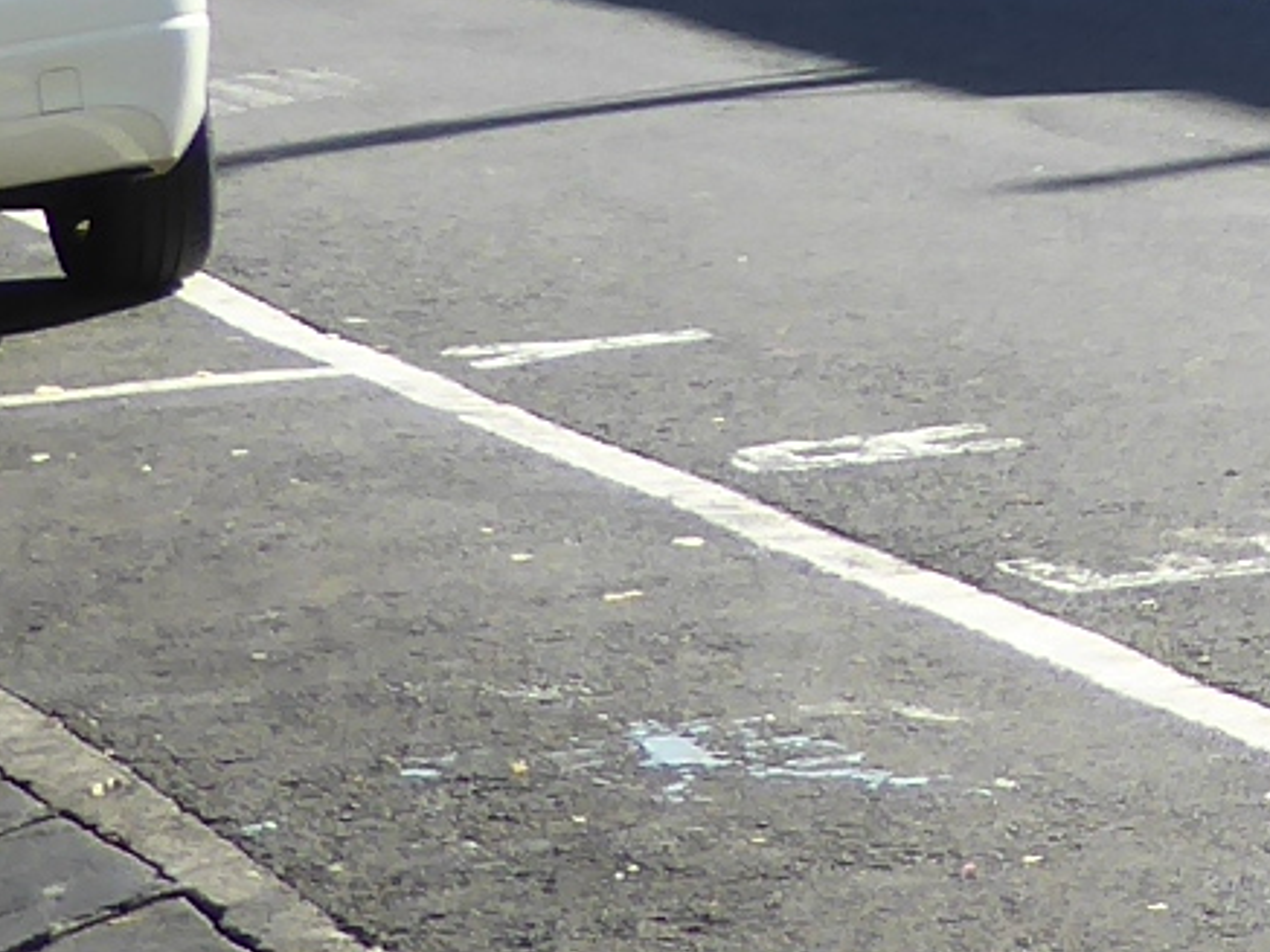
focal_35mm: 246
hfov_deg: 7.8
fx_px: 9028
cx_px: 2386
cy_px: -940
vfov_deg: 5.9
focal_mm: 7.2
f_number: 3.8
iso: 80
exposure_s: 1/320
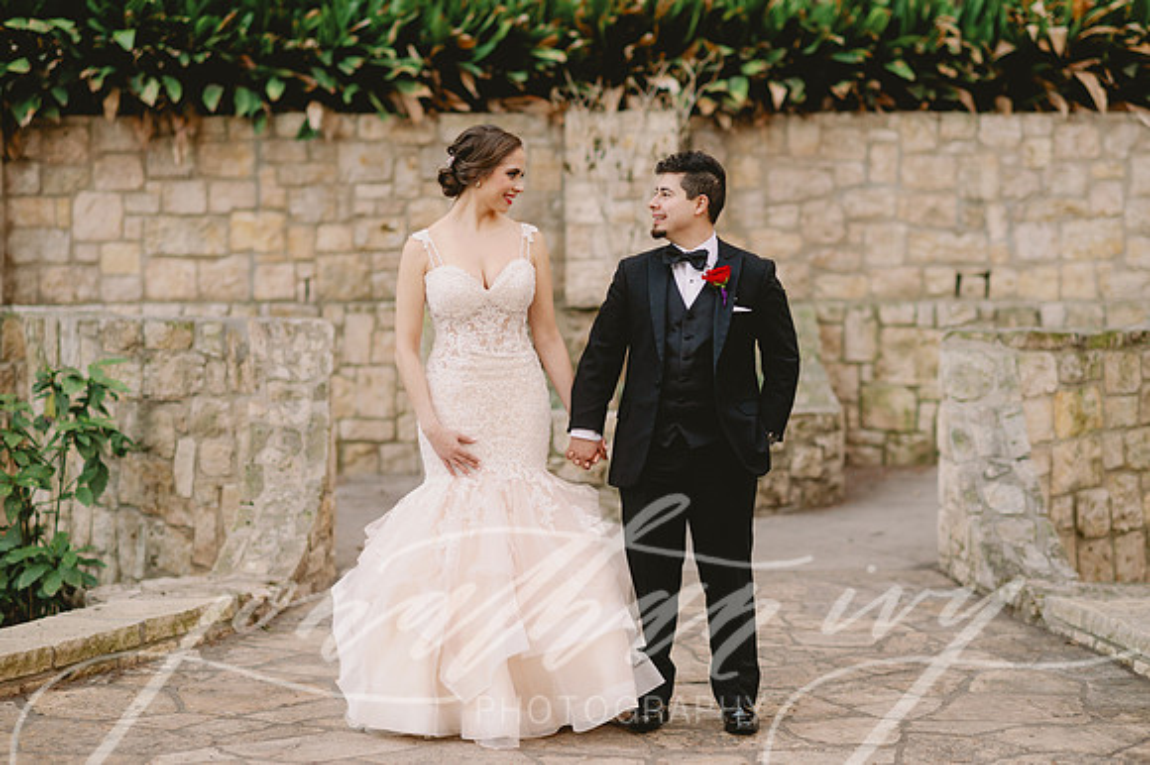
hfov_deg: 23.9
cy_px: 382
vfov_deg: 16.1
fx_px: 2714
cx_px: 575
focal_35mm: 85
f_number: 2.2
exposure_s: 1/400
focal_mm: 85
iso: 500
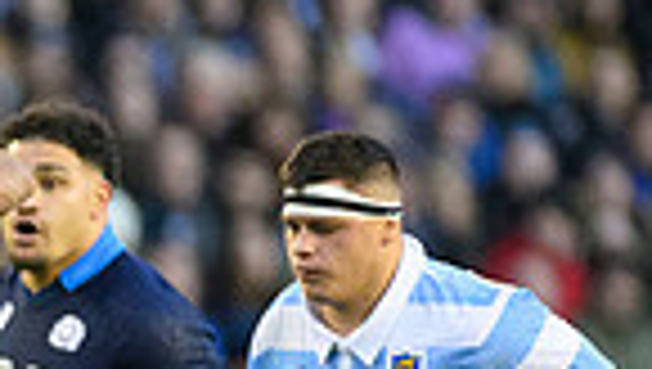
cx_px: -1145
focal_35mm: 2356
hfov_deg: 0.9
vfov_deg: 0.5
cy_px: 798
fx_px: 40784
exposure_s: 1/1000
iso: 5000
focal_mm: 400
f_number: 3.5
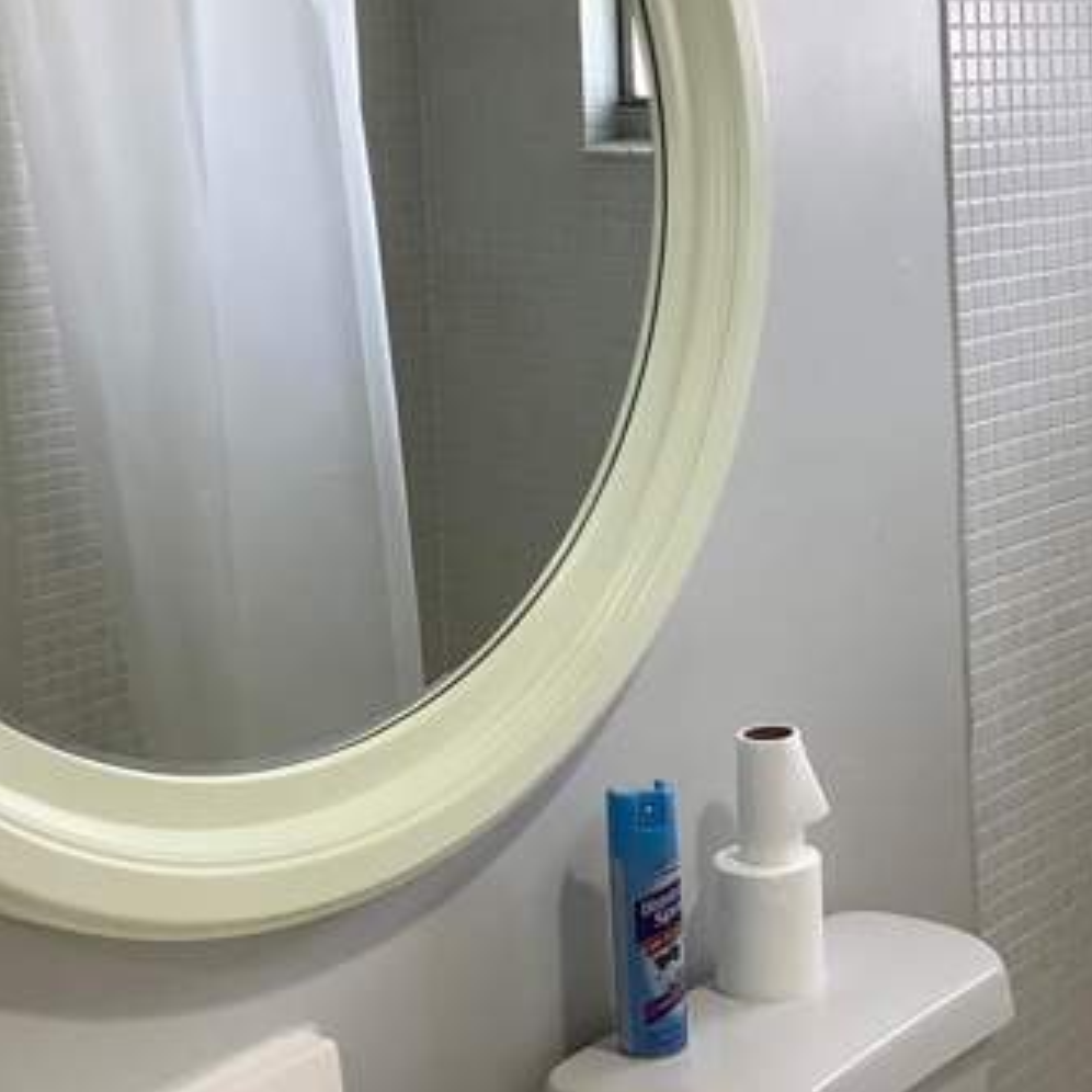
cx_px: 891
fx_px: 2356
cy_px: 451
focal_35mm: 66
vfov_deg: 26.1
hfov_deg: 25.6
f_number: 2.4
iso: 50
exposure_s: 1/60
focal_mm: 3.3
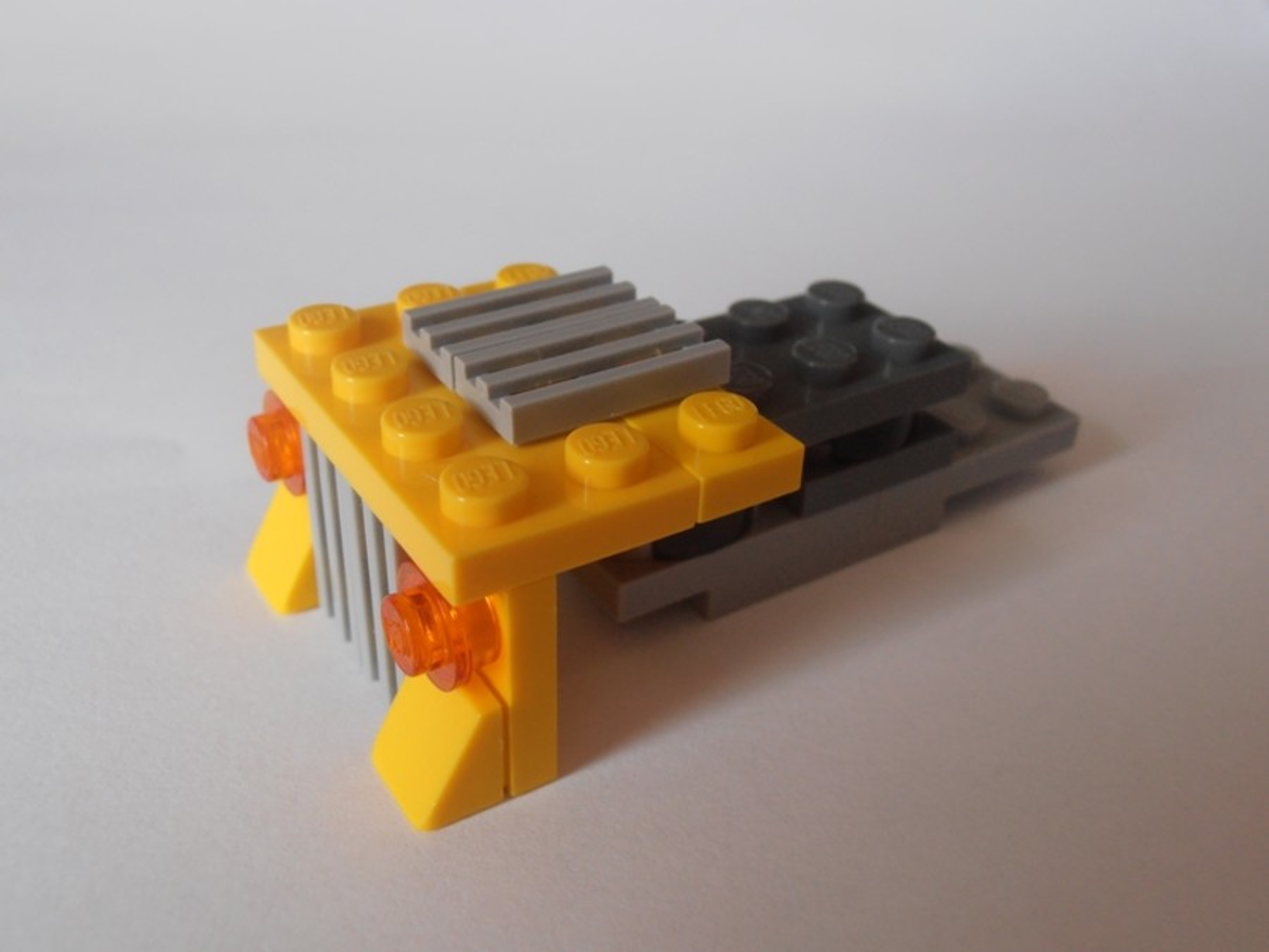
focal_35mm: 37
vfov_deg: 38.7
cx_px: 634
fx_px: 1356
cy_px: 476
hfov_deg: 50.1
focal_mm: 6.61
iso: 125
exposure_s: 1/15
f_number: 3.9
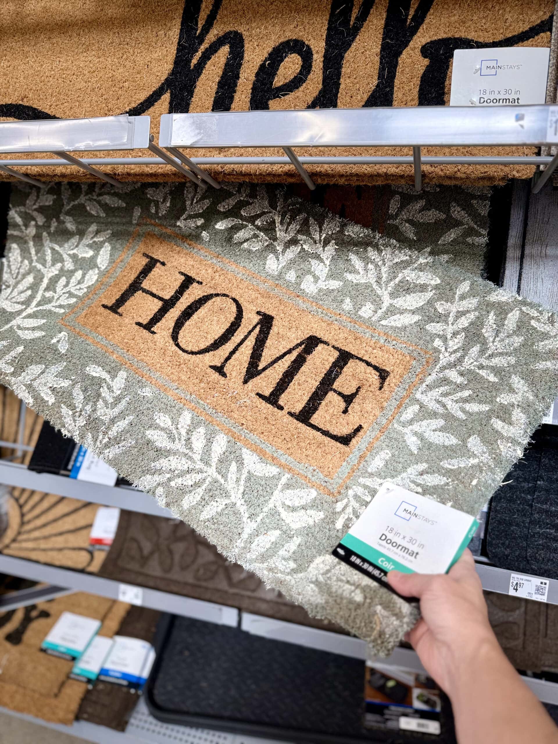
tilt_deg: -31.7
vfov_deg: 71.6
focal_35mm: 24
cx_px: 279
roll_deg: +3.8
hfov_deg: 56.8
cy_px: 372
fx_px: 516
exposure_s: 1/116
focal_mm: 6.76
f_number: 1.78
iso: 80
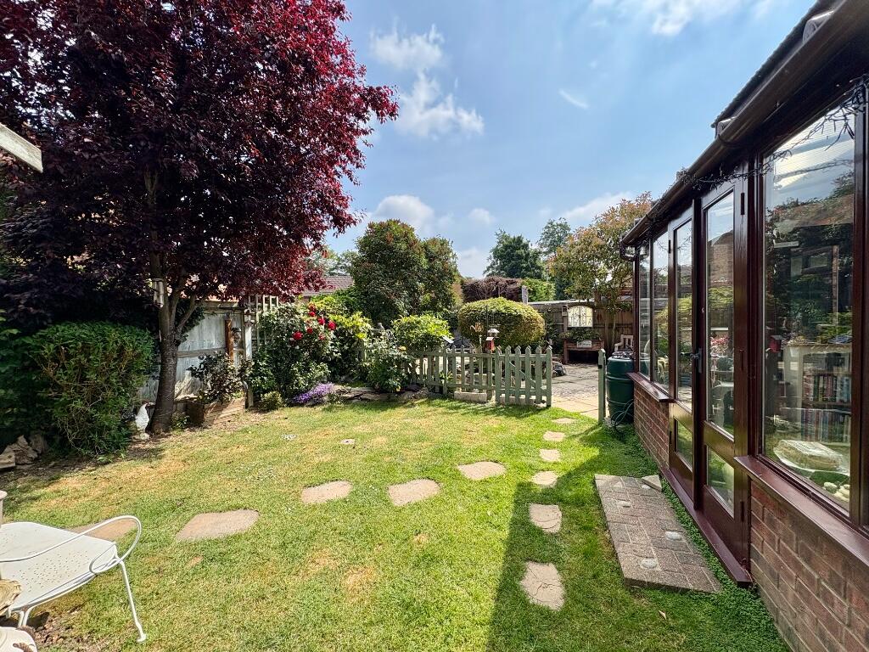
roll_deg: +1.3
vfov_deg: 85.7
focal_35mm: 14
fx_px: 351
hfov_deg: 102.1
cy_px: 326
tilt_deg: -1.2
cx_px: 434
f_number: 2.2
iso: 64
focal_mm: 2.22
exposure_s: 1/1709
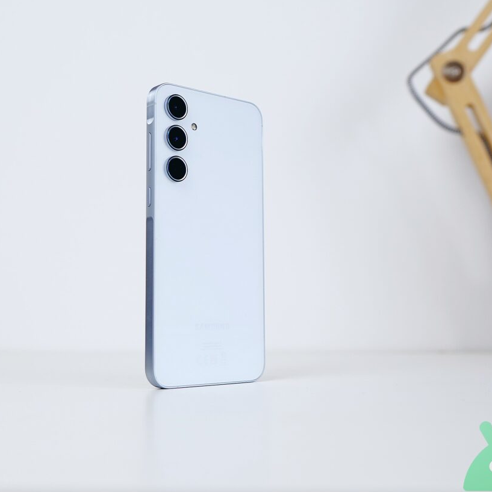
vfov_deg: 38.3
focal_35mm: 44
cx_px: 211
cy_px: 236
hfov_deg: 38.3
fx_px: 708
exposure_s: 1/100
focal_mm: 16
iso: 200
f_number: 2.2
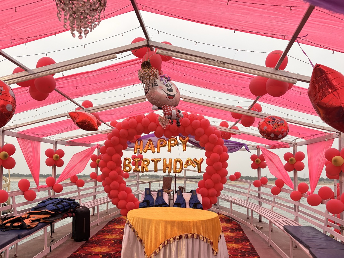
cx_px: 153
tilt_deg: +4.2
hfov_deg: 55.2
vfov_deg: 42.6
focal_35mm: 33
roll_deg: -1.0
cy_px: 161
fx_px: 328
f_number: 1.6
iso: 50
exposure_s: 1/1287
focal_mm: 5.96
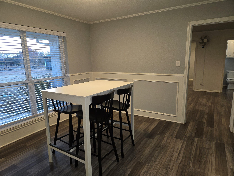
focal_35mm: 23
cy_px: 88
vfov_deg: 58.9
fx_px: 155
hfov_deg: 73.9
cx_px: 117
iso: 125
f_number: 1.8
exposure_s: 1/60
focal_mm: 5.4
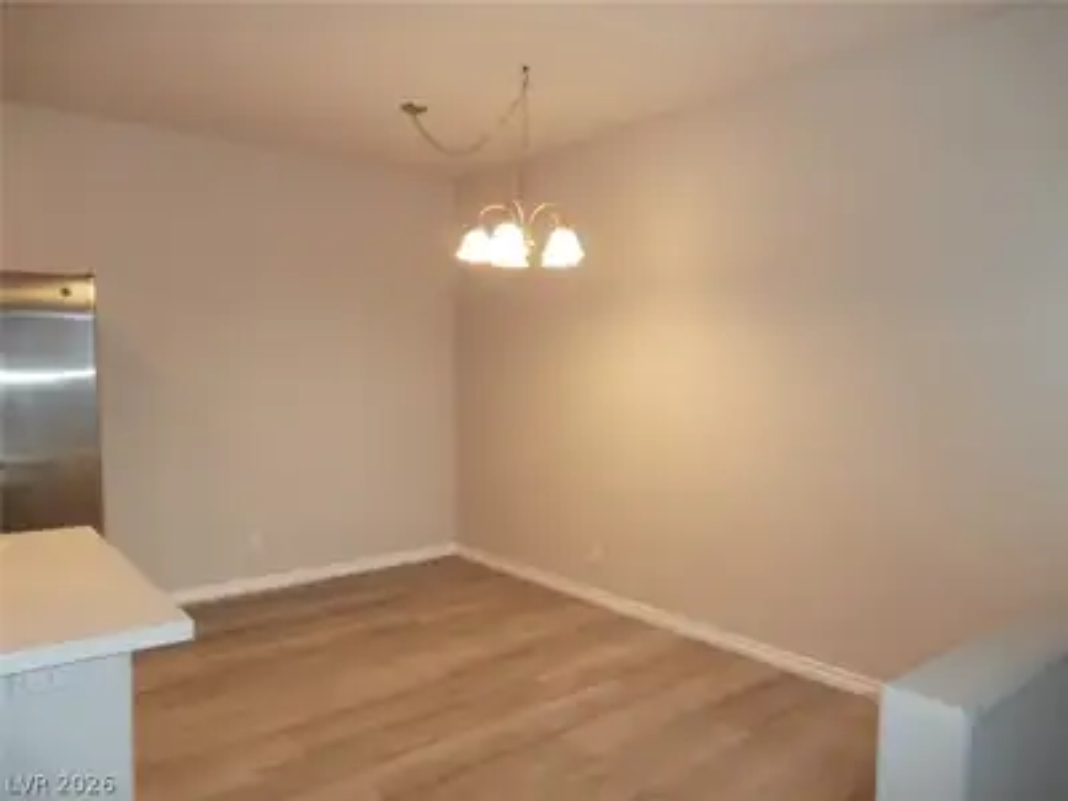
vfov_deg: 56.8
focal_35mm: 24
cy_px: 400
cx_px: 534
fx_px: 740
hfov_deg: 71.6
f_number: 3
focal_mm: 4.2
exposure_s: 1/30
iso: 200
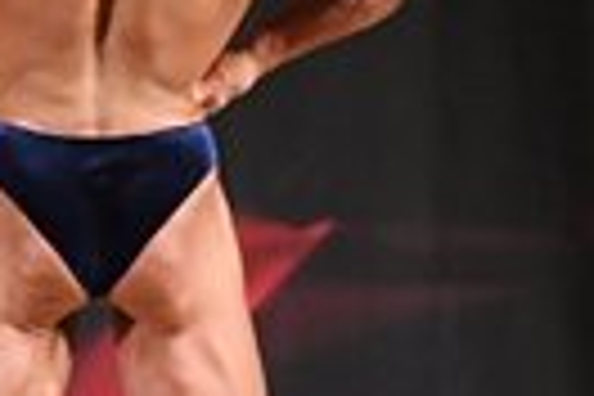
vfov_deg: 1.4
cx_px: -173
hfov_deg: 2.1
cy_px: 45
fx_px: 16284
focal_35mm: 987
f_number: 5.6
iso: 7200
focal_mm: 112
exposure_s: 1/400
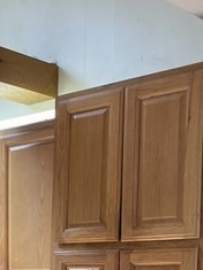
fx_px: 665
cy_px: 326
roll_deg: -0.2
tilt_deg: -4.4
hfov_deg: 16.0
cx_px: -97
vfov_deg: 21.4
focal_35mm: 85
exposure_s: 1/120
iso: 80
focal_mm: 4.2
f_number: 1.6
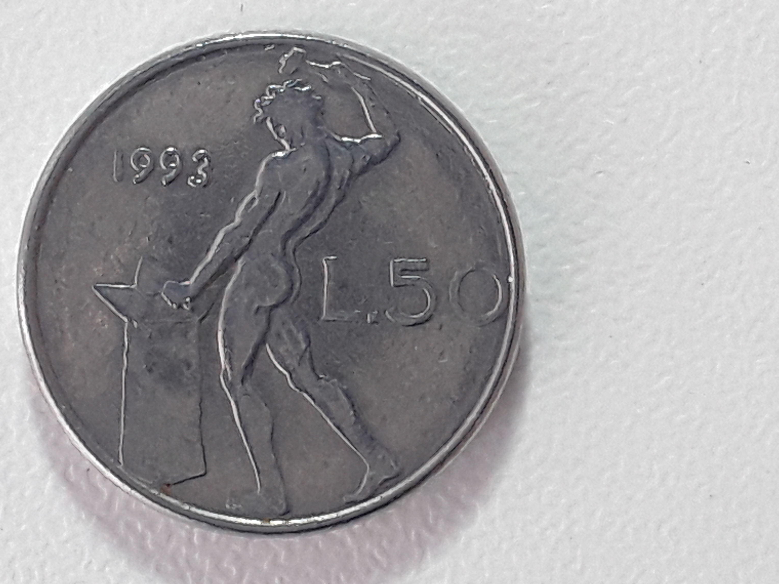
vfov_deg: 48.2
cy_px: 297
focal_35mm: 29
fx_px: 653
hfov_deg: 61.7
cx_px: 380
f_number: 1.9
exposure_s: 1/33
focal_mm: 2.91
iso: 40
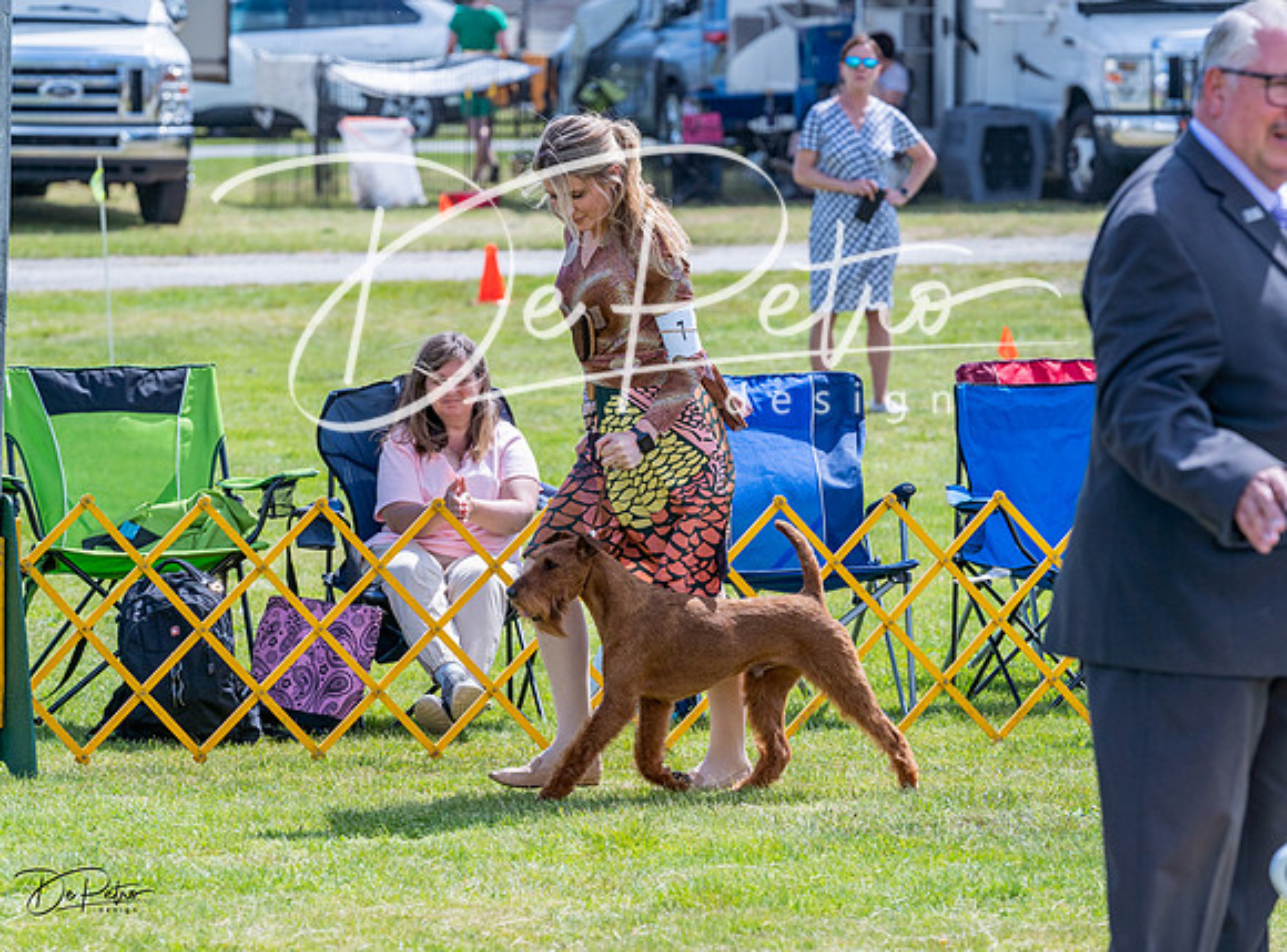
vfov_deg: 7.1
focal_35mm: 206
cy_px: 473
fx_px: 7633
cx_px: 610
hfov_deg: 9.6
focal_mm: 168
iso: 400
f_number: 5.6
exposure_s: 1/1600
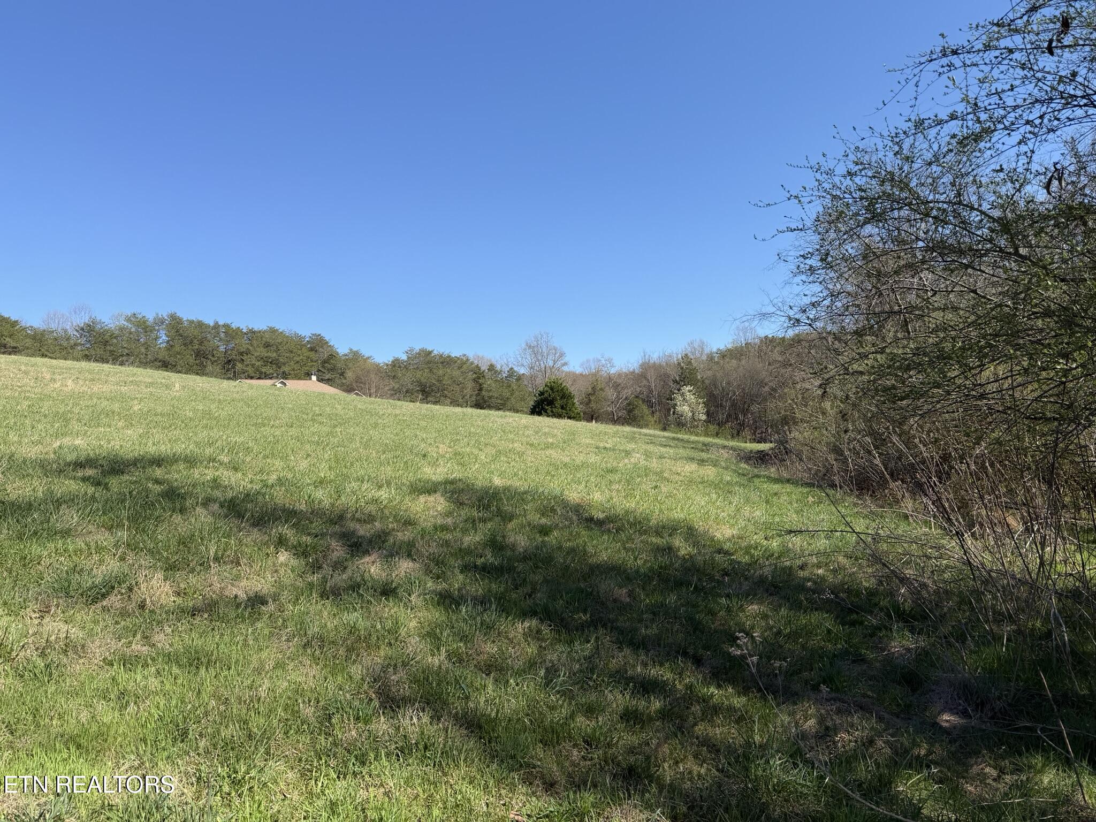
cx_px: 548
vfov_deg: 56.8
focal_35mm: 24
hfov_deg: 71.6
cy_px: 411
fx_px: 760
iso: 80
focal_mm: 6.76
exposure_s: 1/3584
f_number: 1.78
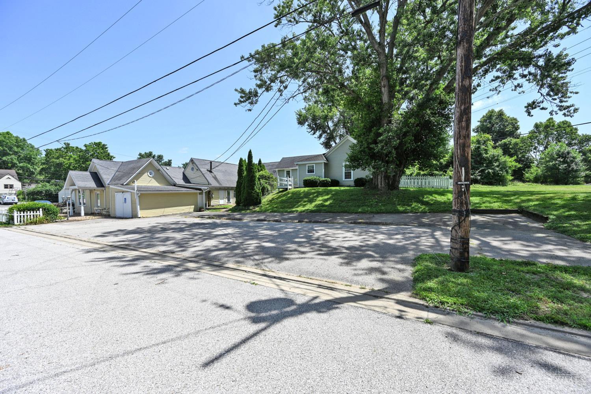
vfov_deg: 81.2
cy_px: 197
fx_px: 230
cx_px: 296
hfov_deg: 104.3
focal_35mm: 14
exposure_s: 1/320
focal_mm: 14
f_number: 6.3
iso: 100
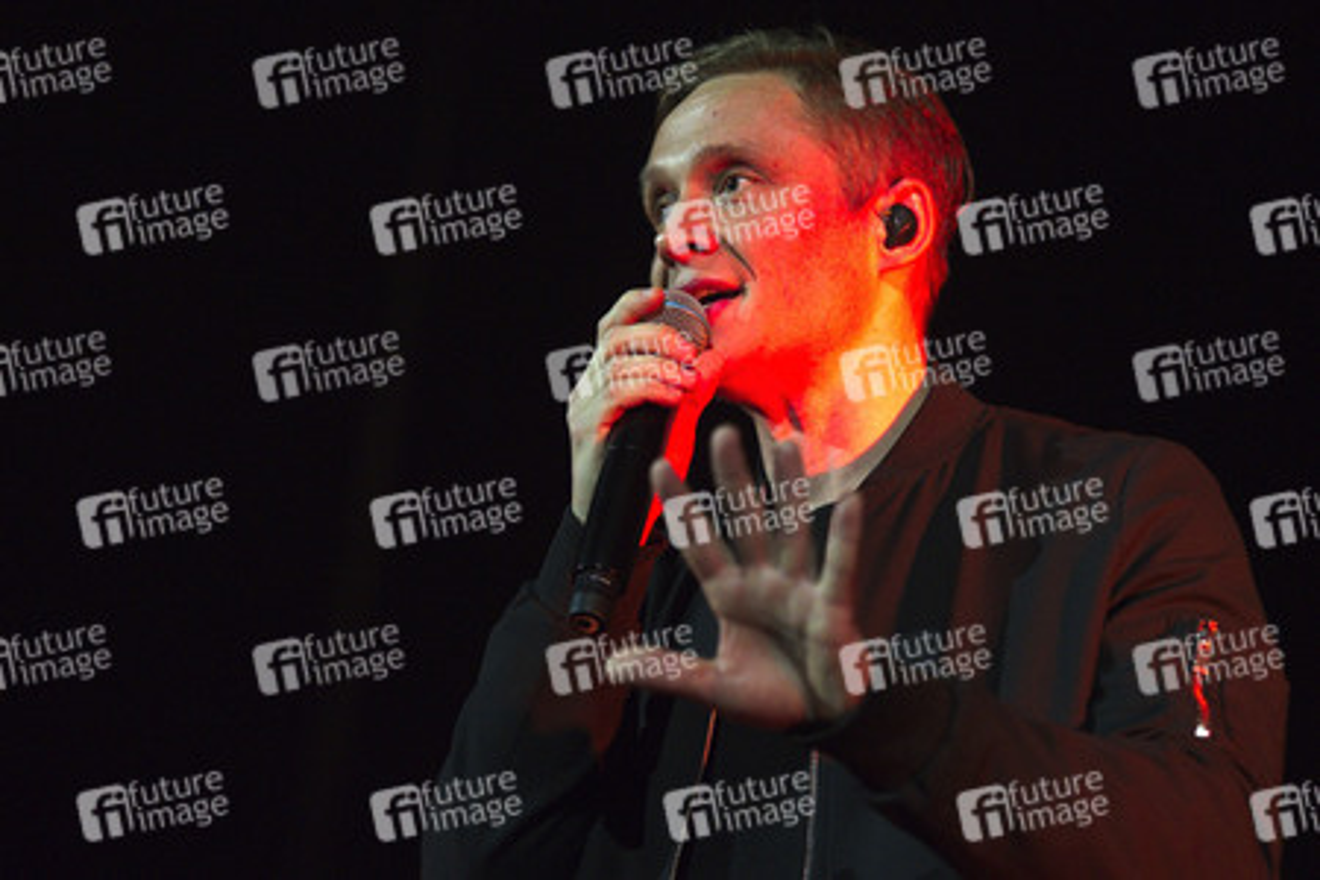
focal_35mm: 120
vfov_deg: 11.4
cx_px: 660
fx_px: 4400
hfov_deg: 17.1
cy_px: 440
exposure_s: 1/100
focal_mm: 120
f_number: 3.5
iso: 3200
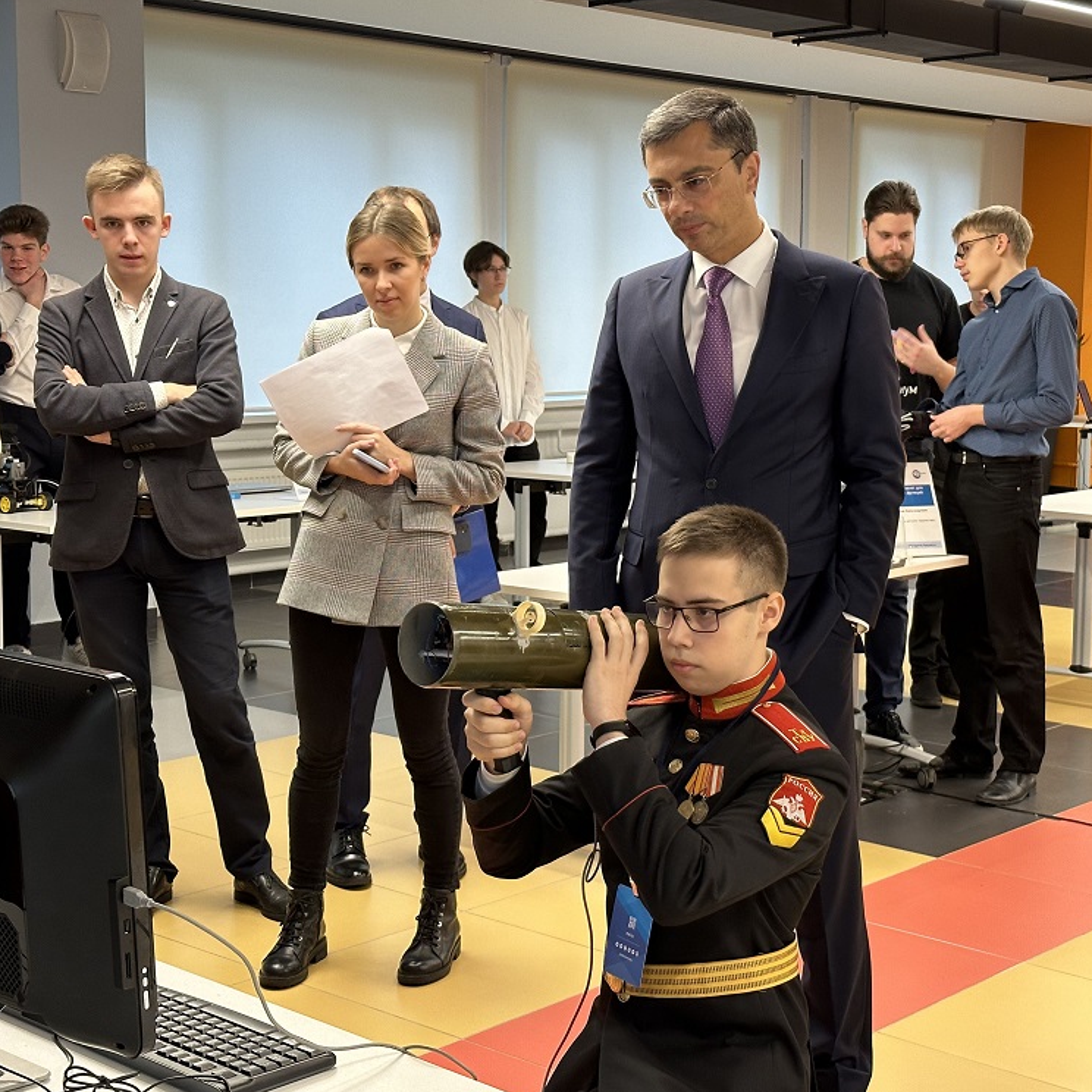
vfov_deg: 30.0
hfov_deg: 30.0
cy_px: 549
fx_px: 2034
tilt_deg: -7.3
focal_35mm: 57
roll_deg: -1.2
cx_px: 658
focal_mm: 6.86
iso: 80
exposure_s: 1/50
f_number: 1.78
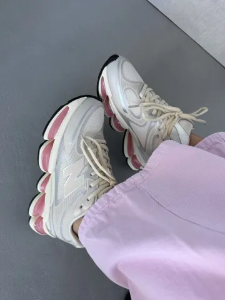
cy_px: 150
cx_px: 112
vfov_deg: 71.6
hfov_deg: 56.8
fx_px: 208
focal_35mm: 24
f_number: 1.78
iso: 160
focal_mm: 6.76
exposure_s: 1/121
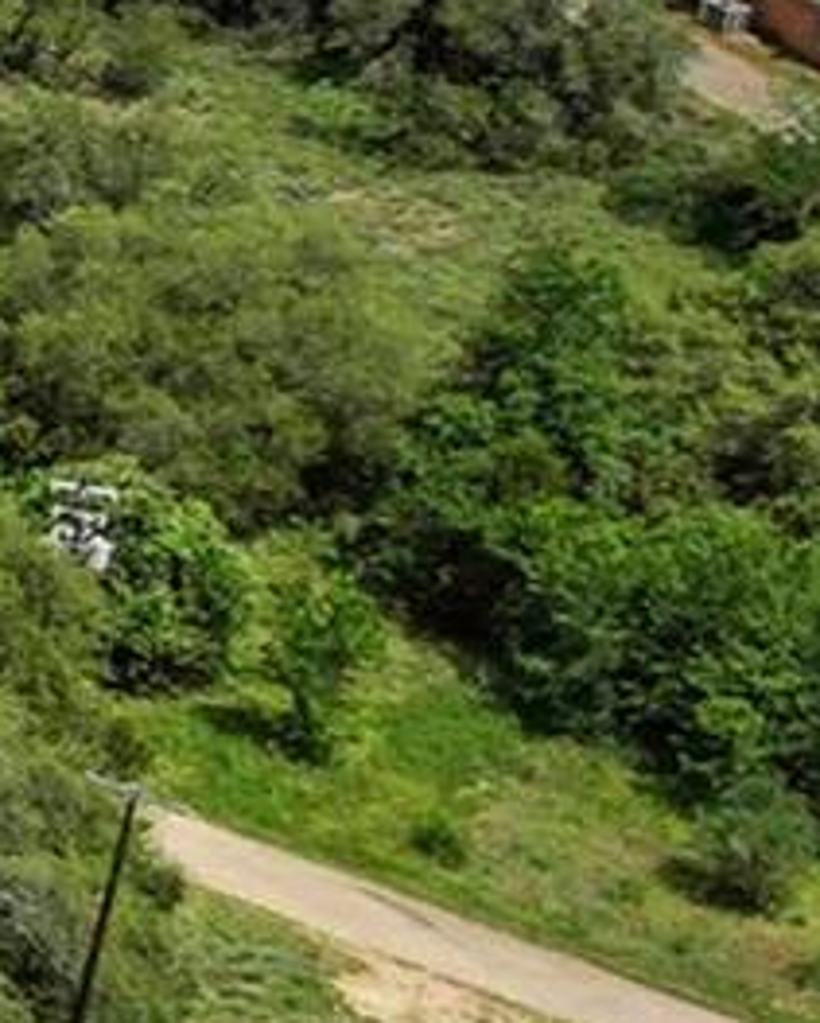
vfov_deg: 10.5
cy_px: 47
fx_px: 5512
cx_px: -2588
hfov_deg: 6.6
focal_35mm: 182
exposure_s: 1/1000
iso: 100
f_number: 2.8
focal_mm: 12.29
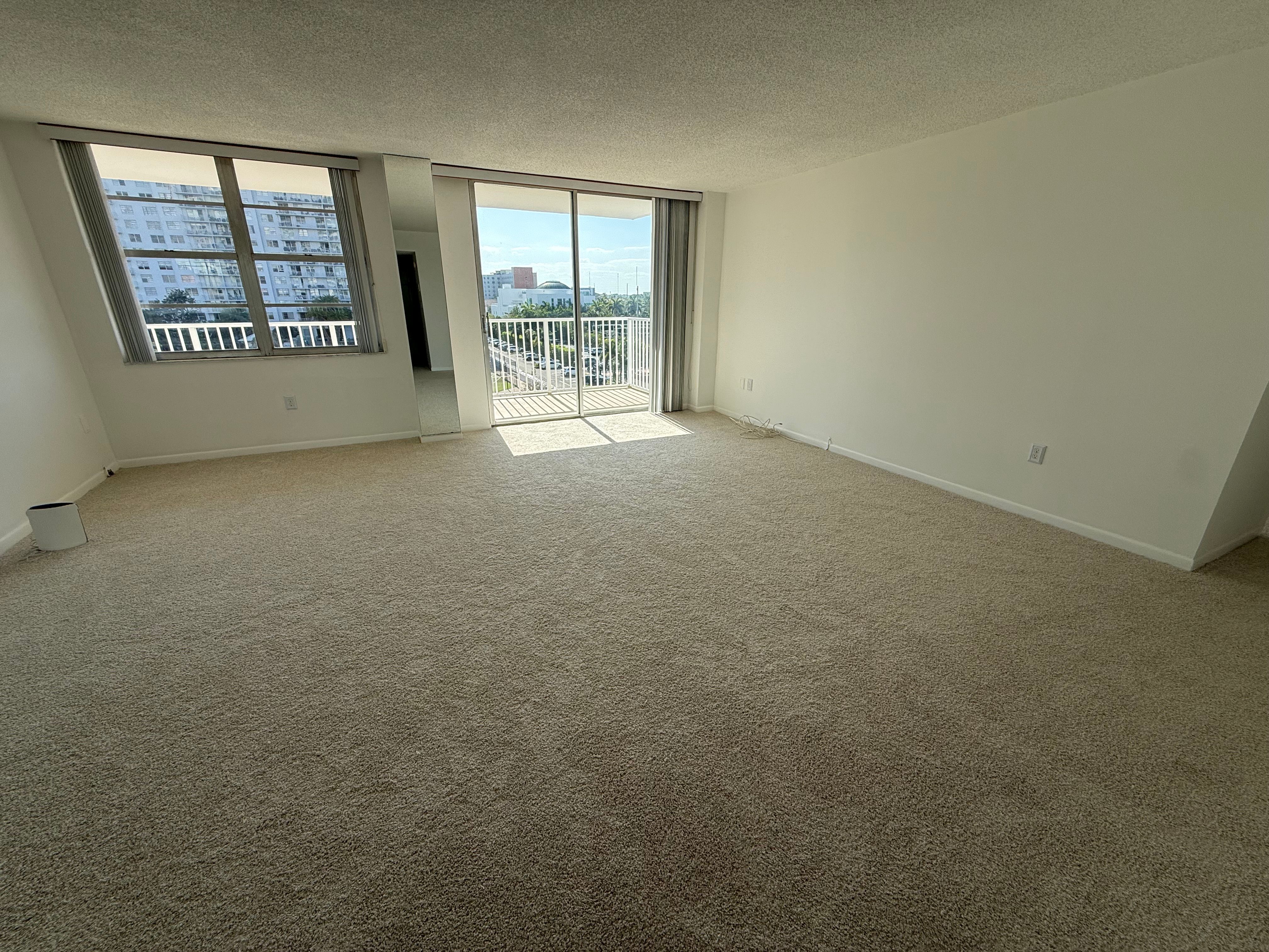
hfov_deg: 102.1
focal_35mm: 14
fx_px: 513
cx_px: 634
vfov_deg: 85.7
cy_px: 476
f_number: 2.2
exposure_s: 1/1017
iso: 50
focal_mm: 2.22
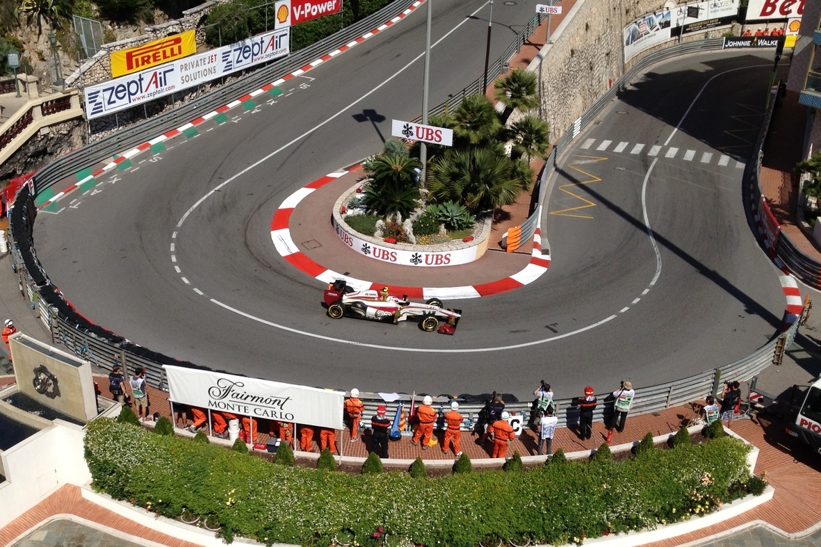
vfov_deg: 35.9
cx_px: 407
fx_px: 844
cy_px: 280
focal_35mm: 37
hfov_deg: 51.9
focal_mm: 4.28
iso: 64
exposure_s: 1/2907
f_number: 2.4
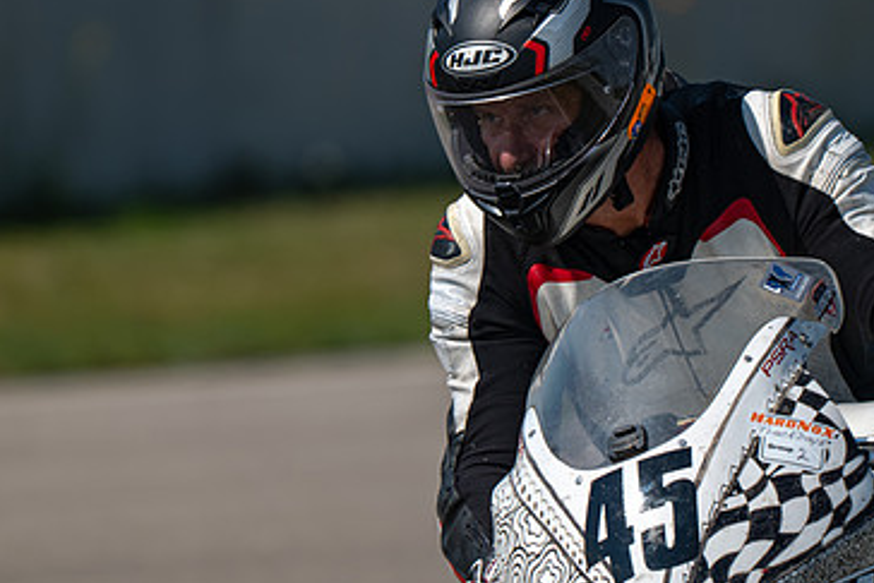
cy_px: 250
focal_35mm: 1127
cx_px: 549
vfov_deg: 1.2
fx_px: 27370
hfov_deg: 1.8
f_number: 6.3
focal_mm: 600
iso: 125
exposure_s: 1/1250
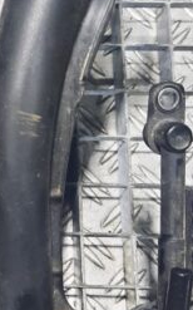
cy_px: 161
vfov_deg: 24.1
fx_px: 725
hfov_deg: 14.6
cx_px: -53
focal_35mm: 86
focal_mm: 4.6
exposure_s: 1/25
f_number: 2
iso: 320
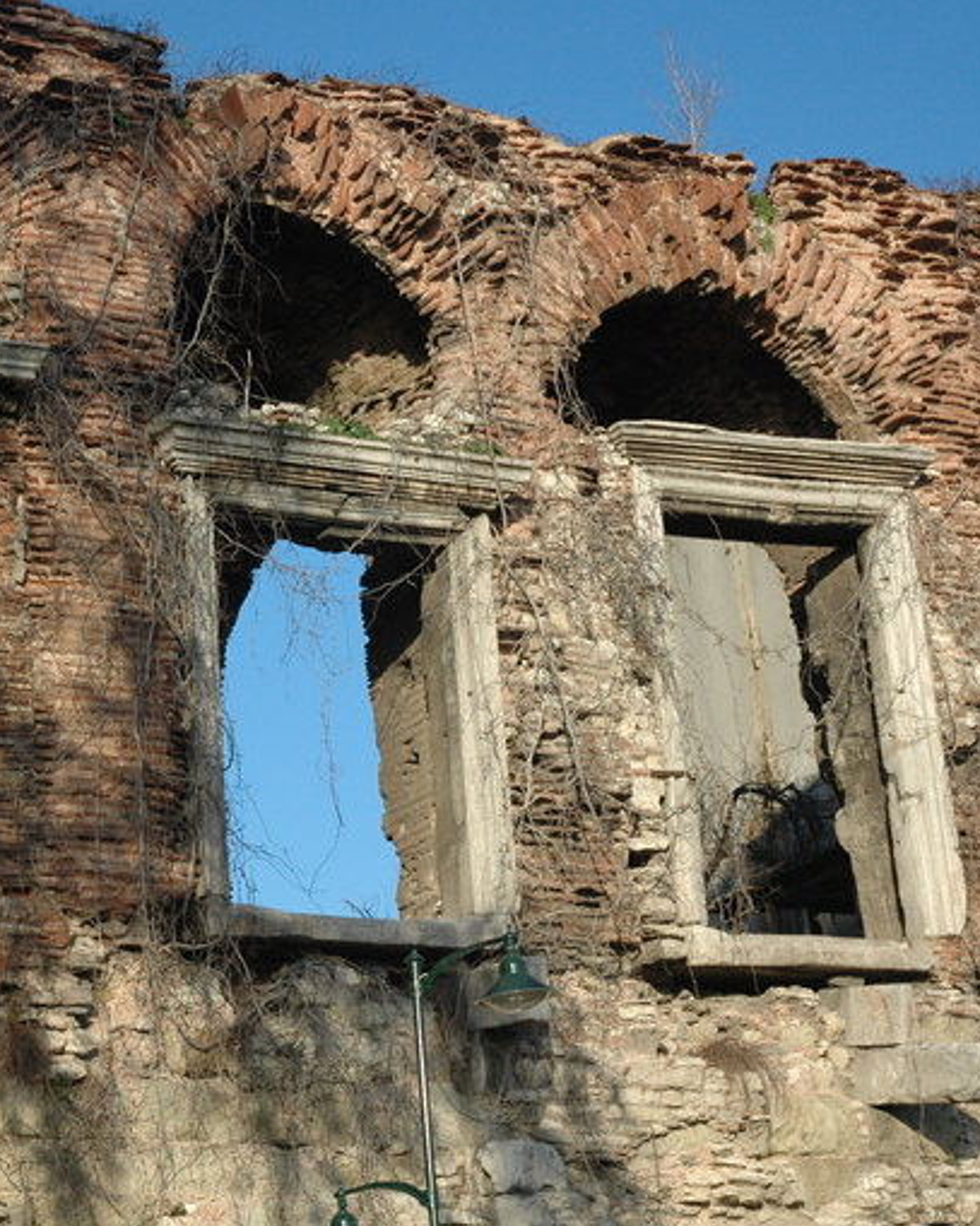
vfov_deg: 22.7
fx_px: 3046
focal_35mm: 84
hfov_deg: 18.2
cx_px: 301
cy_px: 595
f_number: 4.2
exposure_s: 1/2000
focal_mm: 38
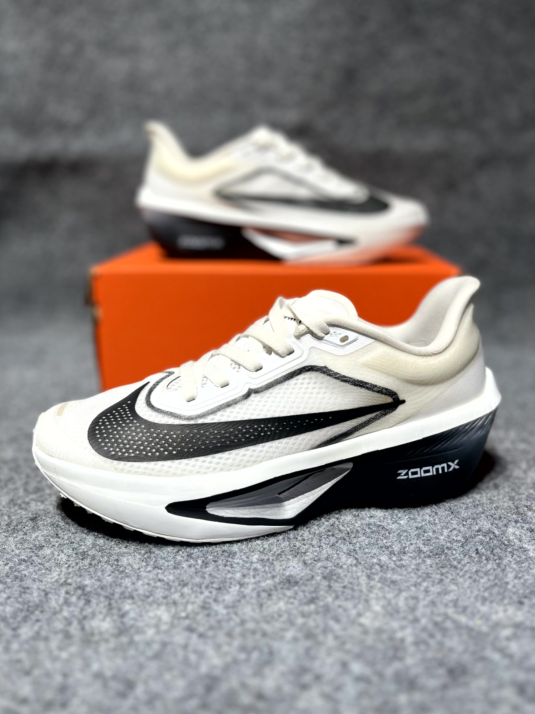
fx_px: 556
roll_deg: +0.7
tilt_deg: -14.1
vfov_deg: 65.3
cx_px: 270
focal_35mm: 27
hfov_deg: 51.4
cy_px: 349
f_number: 1.6
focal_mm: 5.1
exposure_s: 1/185
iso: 40
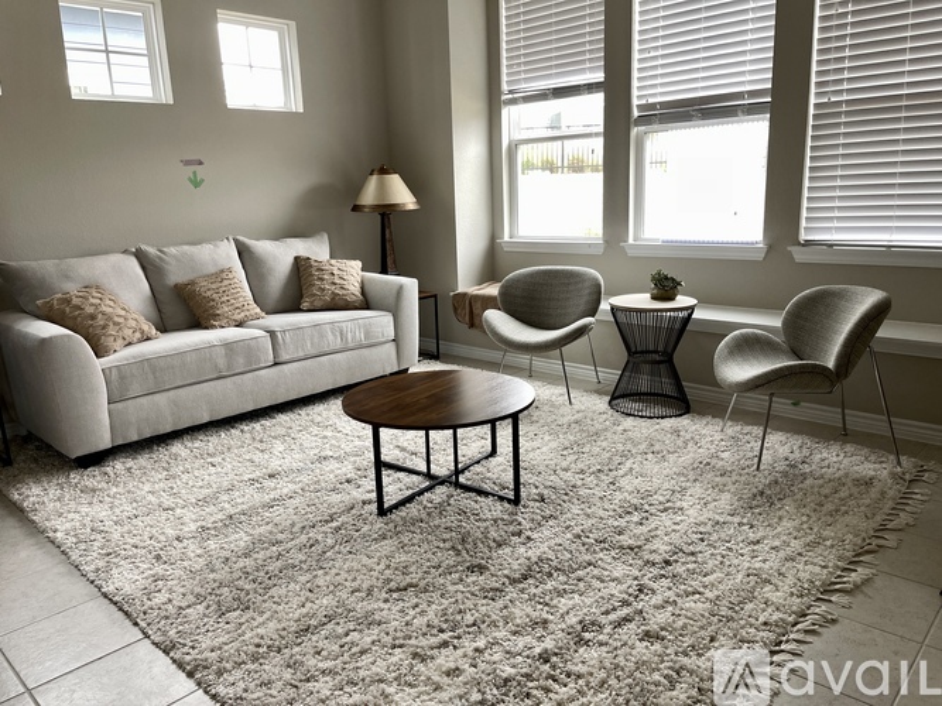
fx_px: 707
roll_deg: +1.8
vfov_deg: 53.0
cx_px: 471
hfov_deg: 67.3
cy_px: 353
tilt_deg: -13.1
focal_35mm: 26
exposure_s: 1/103
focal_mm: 5.1
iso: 125
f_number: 1.6
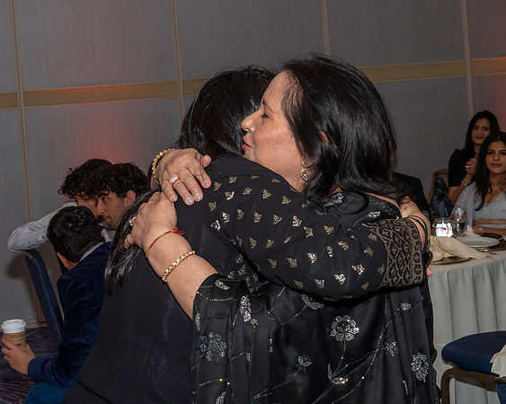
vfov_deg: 18.5
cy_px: 157
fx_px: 1239
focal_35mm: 83
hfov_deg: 23.0
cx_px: 201
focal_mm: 40
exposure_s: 1/250
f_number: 7.1
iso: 500
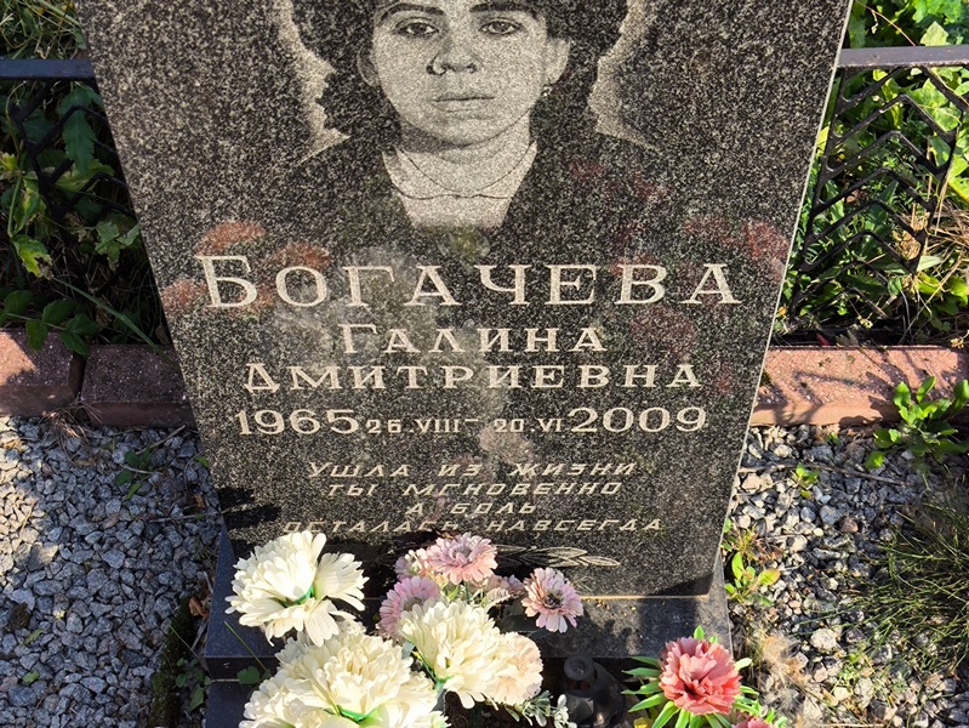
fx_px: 1400
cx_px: 484
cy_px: 364
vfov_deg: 29.1
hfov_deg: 38.2
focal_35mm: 50
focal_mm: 4.71
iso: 50
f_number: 1.7
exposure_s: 1/927
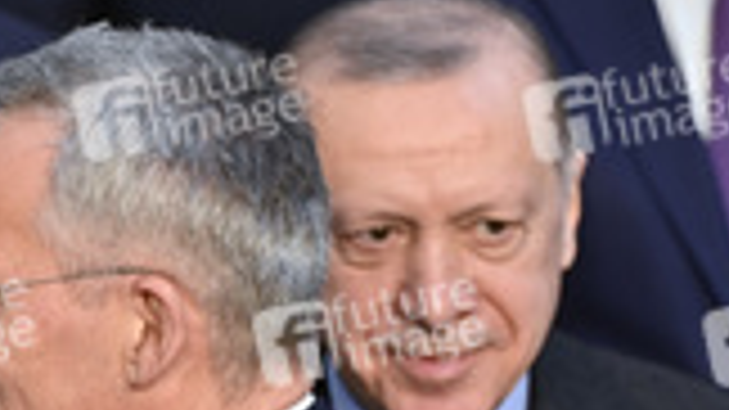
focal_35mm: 436
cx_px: -202
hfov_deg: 4.9
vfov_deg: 2.8
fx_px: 8425
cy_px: 671
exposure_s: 1/400
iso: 400
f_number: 2.8
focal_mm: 150
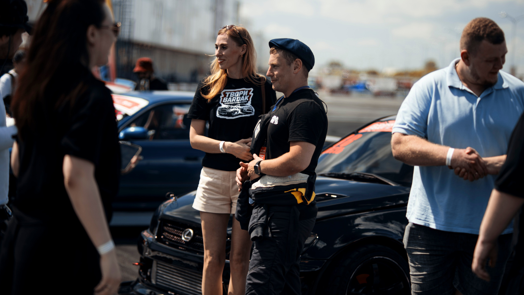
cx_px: 262
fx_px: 1237
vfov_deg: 13.6
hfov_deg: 23.9
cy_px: 148
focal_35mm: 89
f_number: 1.8
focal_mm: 85
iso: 100
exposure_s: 1/250
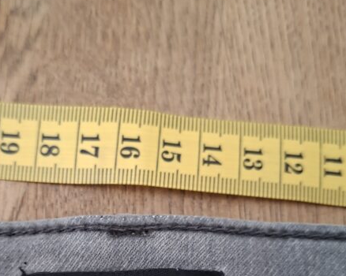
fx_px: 420
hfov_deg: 44.6
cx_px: 140
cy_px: 253
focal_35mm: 41
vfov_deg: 34.3
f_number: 1.8
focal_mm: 5.54
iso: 400
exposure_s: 1/33
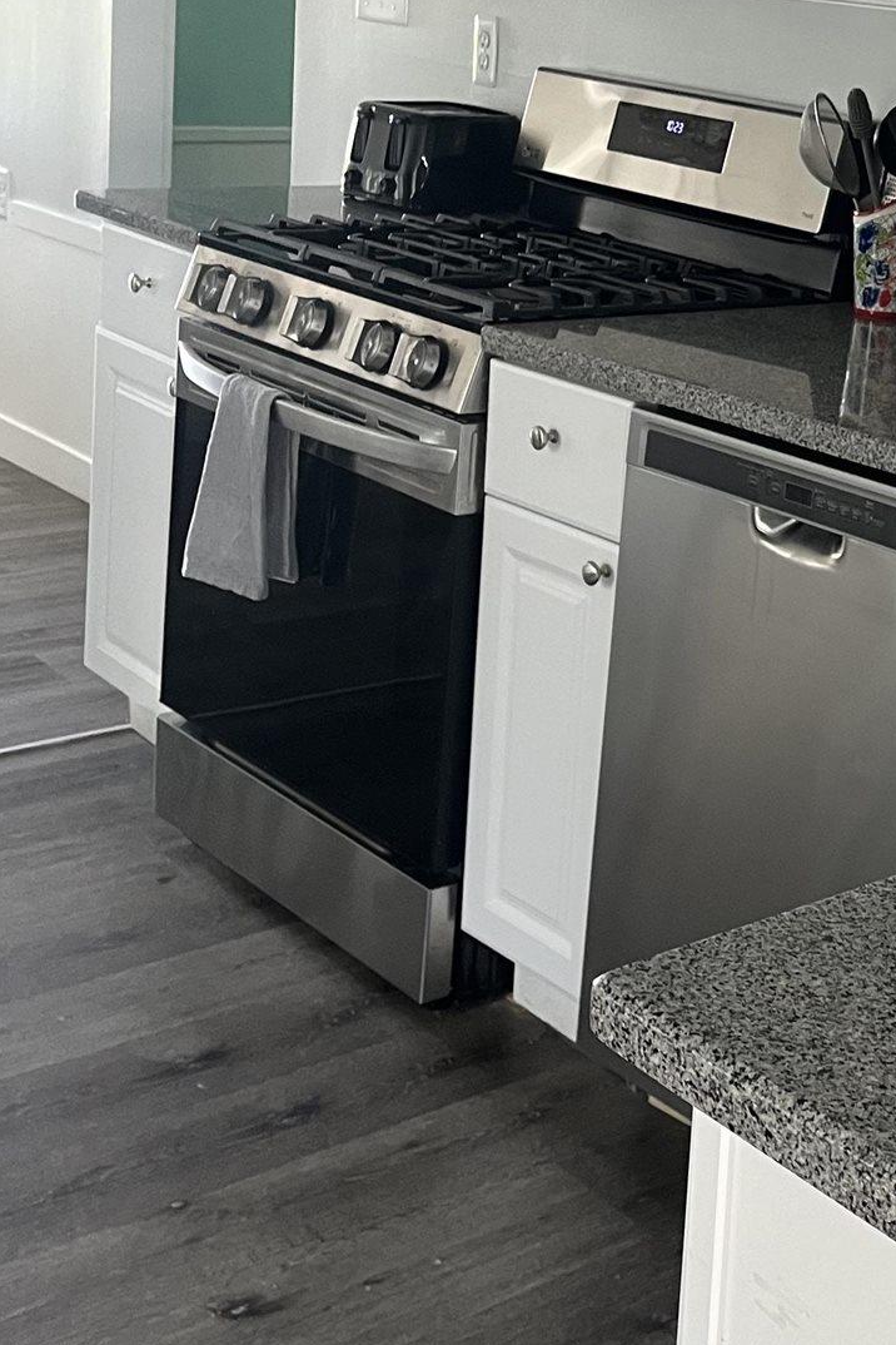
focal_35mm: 58
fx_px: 2165
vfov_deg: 33.6
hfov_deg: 22.0
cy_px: 287
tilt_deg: -5.9
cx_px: 1000
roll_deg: -3.8
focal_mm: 5.1
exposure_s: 1/60
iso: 250
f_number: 1.6
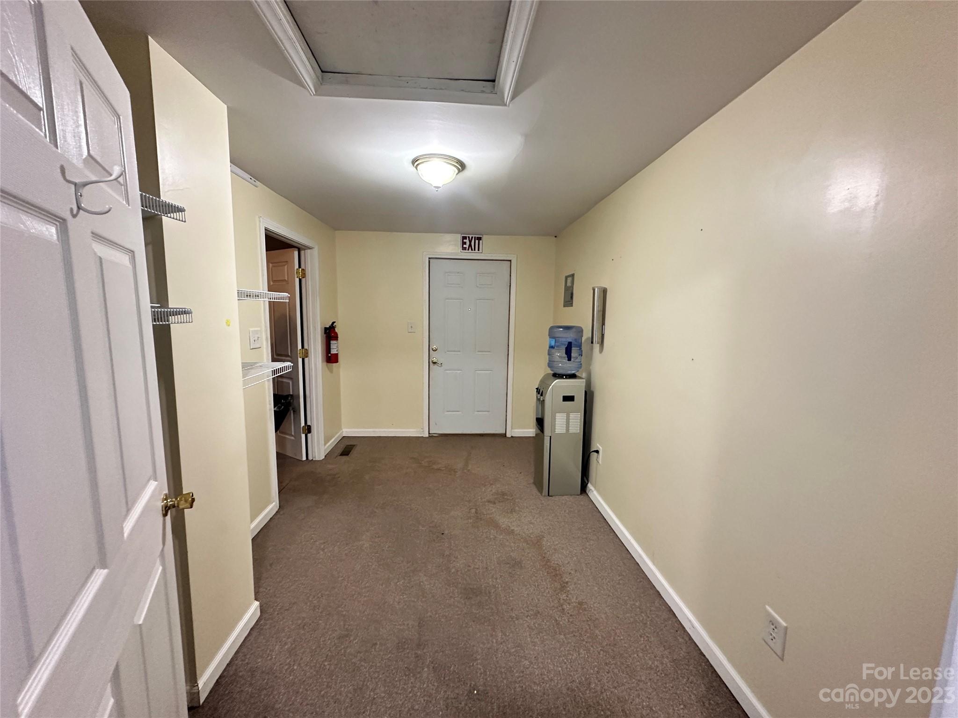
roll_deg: -1.5
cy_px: 359
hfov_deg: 102.1
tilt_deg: -4.7
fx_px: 387
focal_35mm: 14
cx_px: 479
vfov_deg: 85.7
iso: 400
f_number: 2.2
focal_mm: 2.22
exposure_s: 1/60
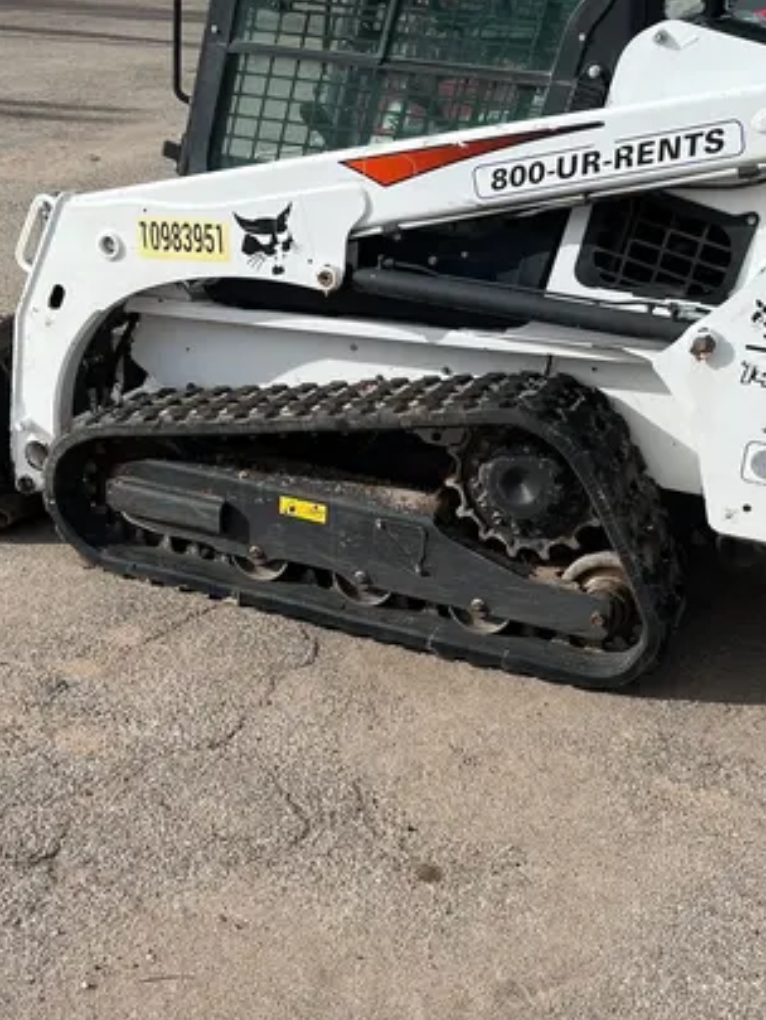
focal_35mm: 47
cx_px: 386
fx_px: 1386
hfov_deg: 30.9
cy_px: 560
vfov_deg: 40.4
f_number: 1.6
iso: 50
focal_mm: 5.1
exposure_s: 1/3623
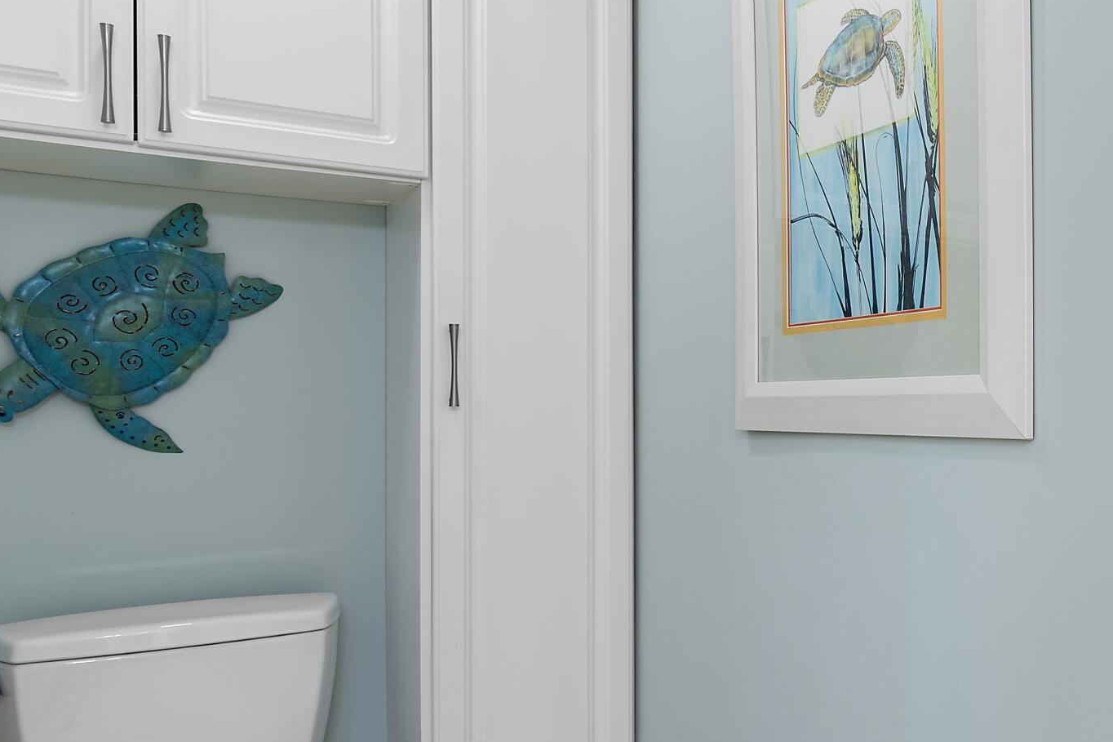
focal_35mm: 33
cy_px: 401
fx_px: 1020
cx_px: 1006
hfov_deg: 50.6
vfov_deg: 39.9
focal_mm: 10
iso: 100
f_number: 4.5
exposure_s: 1/2.5
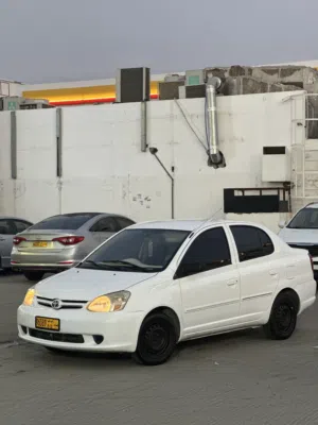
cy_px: 212
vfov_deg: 25.3
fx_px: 943
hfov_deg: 19.1
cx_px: 159
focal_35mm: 77
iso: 250
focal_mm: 9
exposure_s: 1/33
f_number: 2.8
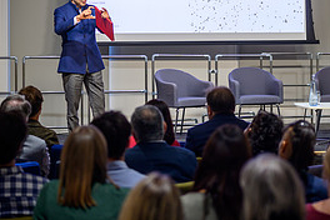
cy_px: 28
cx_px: 188
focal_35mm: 112
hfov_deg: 18.3
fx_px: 1027
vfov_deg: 12.2
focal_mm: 50
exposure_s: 1/200
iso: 100
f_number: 1.8
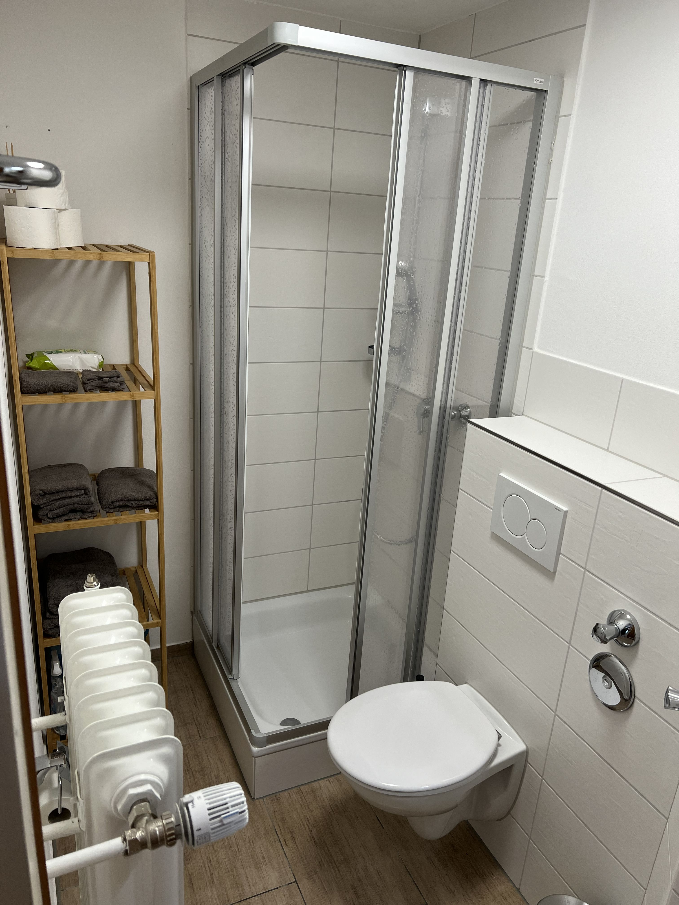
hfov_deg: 53.1
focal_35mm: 26
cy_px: 452
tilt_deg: -18.9
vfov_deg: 67.3
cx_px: 340
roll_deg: -4.1
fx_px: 680
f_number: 1.5
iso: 64
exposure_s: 1/100
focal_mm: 5.7
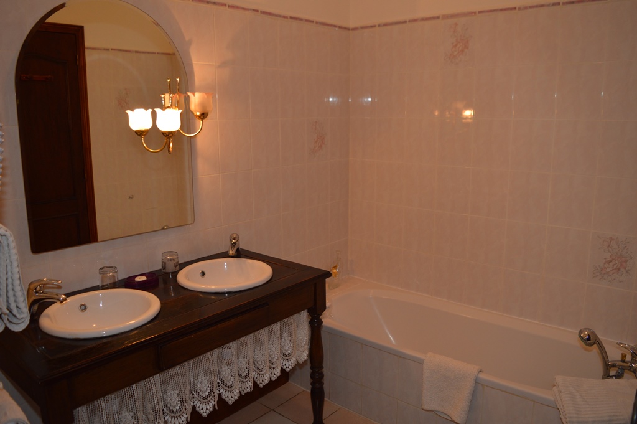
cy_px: 212
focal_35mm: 27
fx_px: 477
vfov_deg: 47.9
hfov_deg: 67.4
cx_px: 318
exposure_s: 1/60
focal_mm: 18
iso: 400
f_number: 3.5
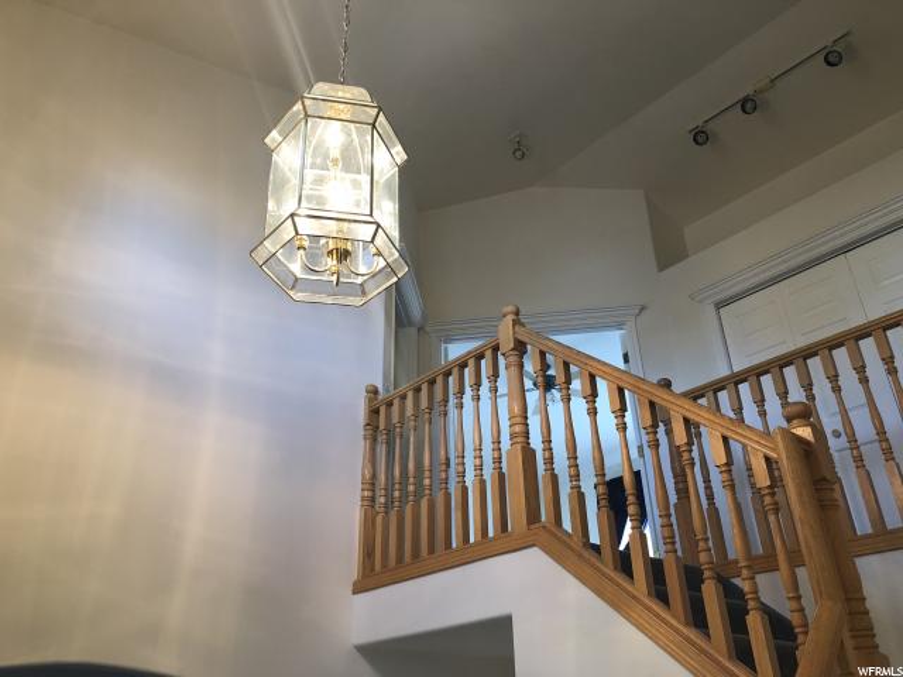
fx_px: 730
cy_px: 338
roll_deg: +2.5
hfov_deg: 63.4
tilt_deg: +28.3
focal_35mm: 28
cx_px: 452
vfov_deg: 49.7
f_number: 1.8
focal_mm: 4
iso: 25
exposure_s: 1/30
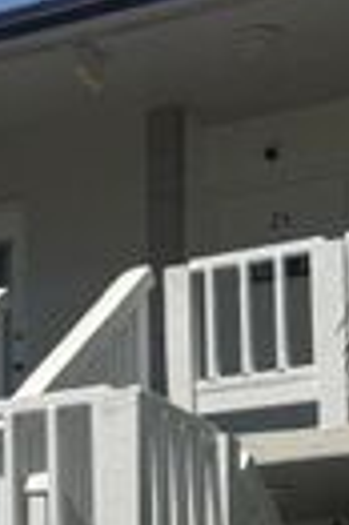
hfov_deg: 10.5
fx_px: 1852
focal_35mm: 127
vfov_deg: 15.7
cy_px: 587
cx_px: -112
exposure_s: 1/5814
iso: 80
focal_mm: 6.76
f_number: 1.78
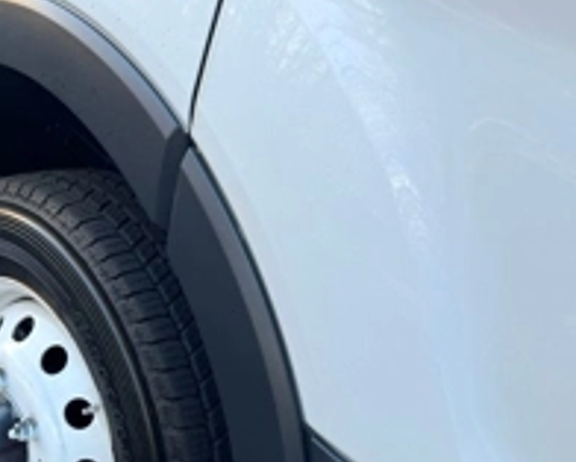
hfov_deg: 40.7
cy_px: 383
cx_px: 100
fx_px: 733
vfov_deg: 33.7
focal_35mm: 43
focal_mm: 6.76
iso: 64
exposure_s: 1/215
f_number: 1.78
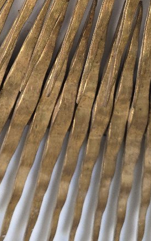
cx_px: 63
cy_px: 20
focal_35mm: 66
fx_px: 434
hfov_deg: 19.7
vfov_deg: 29.6
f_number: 1.7
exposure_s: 1/100
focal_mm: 6.3
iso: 250
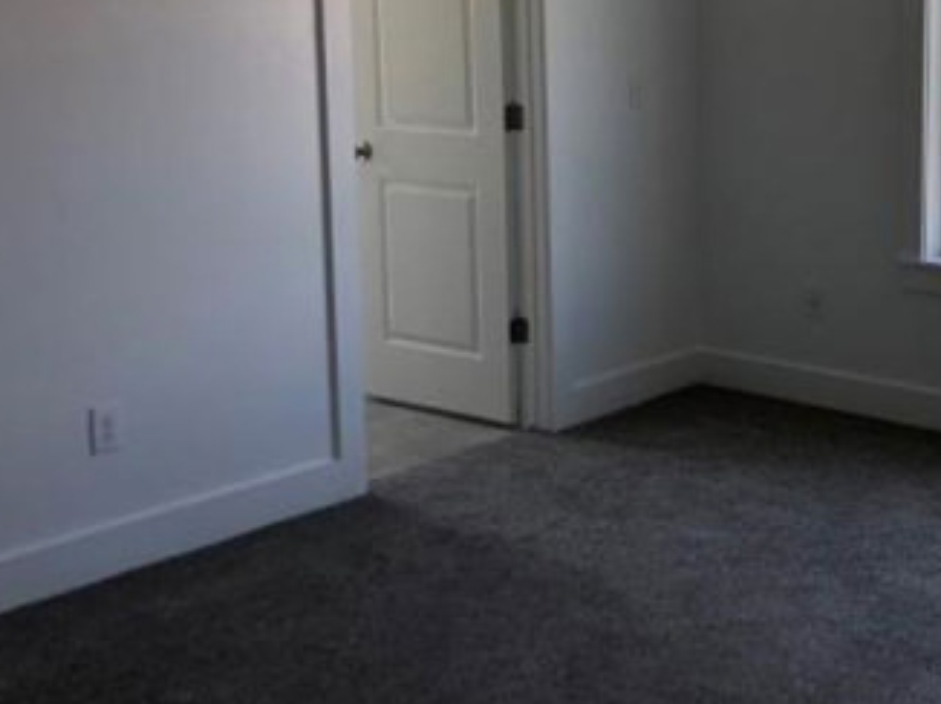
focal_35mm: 55
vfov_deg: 26.3
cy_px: 202
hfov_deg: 33.7
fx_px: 1494
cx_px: 788
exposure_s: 1/120
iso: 25
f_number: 1.8
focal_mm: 3.99
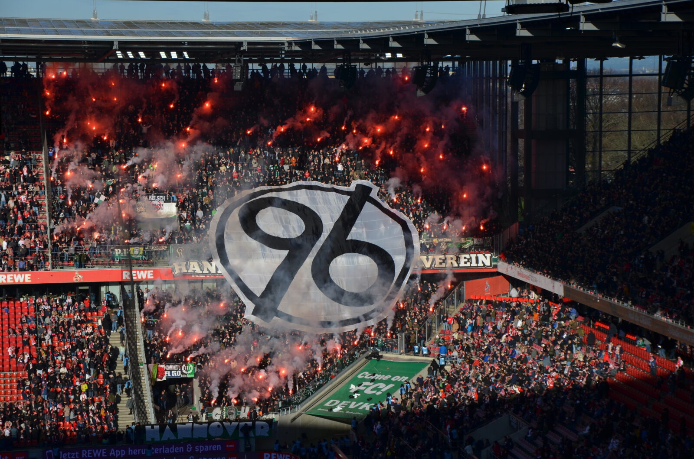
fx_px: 2020
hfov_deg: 19.5
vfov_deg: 13.0
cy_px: 230
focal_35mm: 105
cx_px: 347
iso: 200
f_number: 8
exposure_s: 1/1000
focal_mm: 70
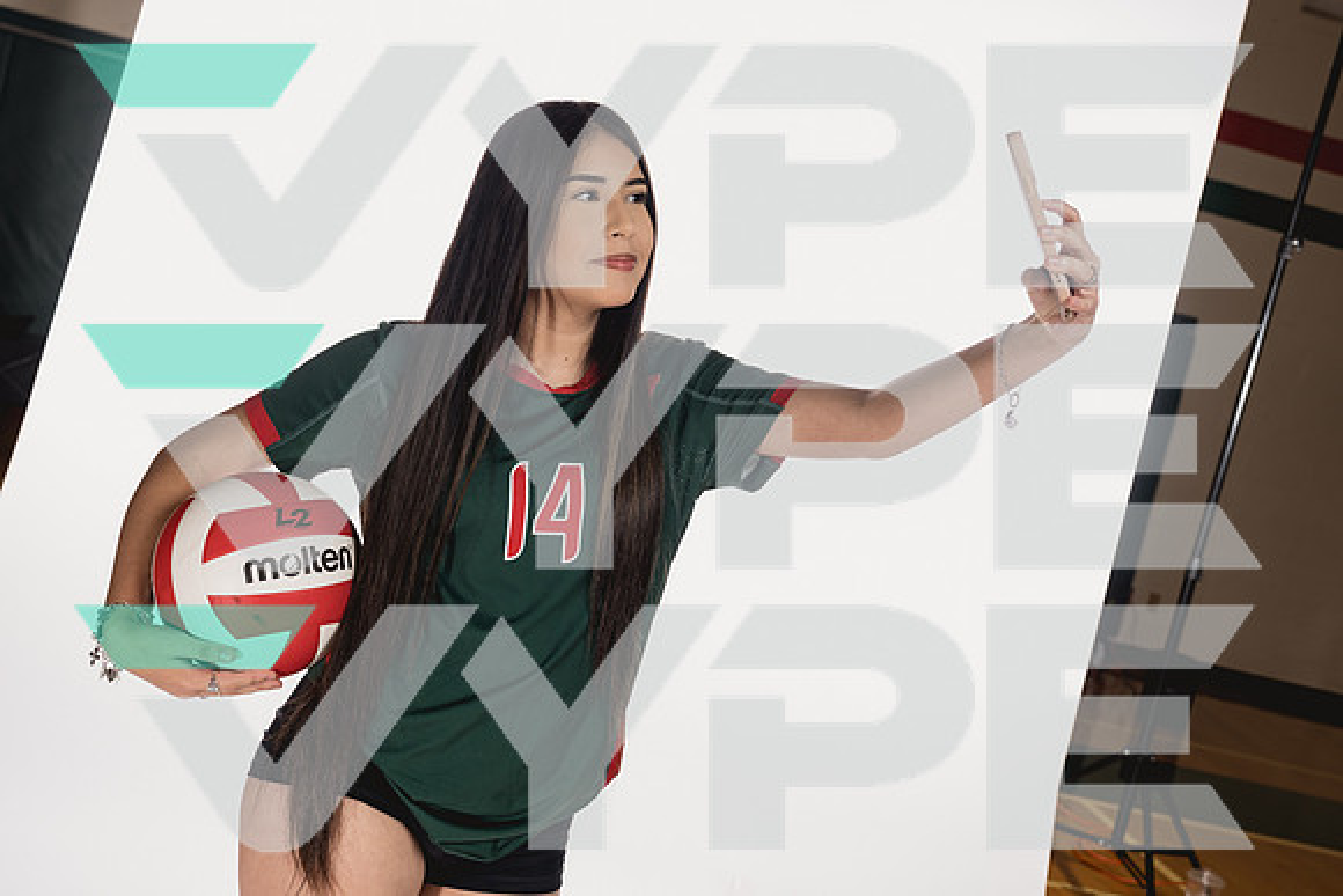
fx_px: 1650
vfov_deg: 30.4
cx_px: 670
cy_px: 436
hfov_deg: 44.3
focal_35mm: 44
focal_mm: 41
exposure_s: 1/250
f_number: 5.6
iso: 400
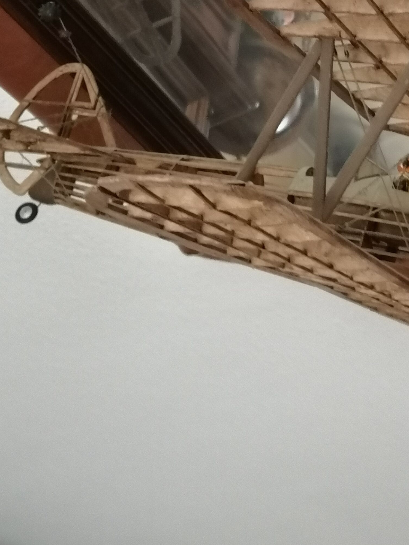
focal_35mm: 72
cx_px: 365
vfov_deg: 26.1
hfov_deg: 20.1
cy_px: 51
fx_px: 1134
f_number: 1.8
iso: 800
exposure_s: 1/25
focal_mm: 5.3
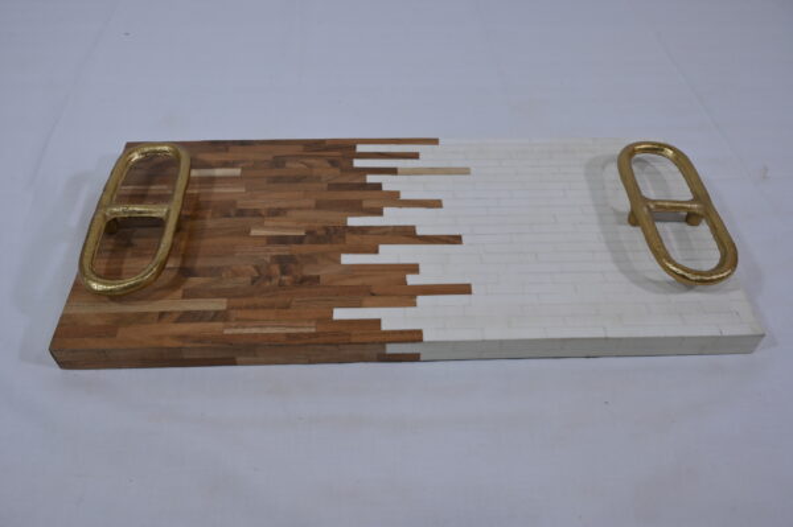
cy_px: 264
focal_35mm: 30
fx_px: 660
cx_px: 396
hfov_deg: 62.0
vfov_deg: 43.5
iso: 500
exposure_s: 1/125
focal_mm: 30
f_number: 9
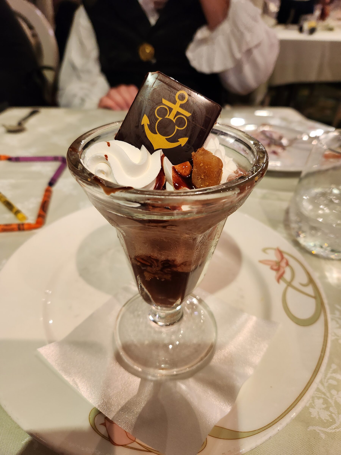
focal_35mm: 23
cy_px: 228
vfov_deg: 73.9
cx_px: 170
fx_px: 302
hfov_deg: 58.9
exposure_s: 1/120
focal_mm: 5.4
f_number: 1.8
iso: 320
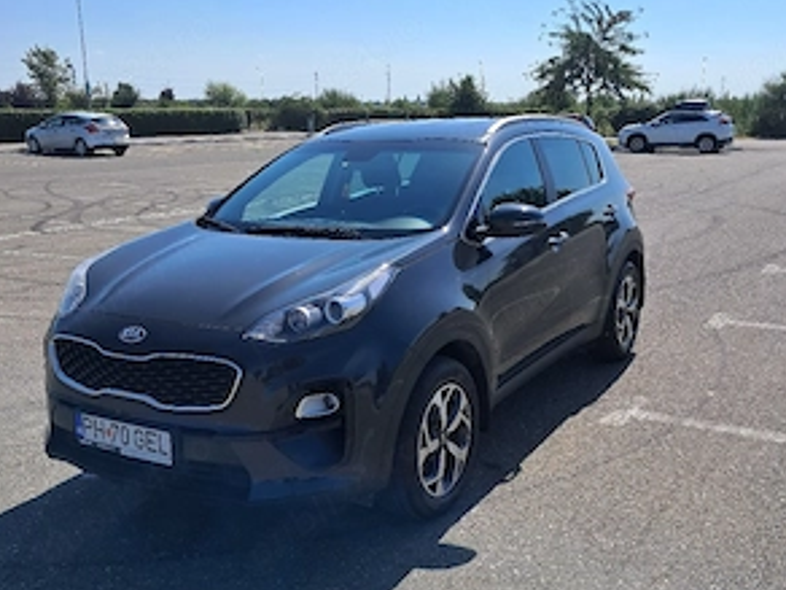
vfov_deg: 38.6
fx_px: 840
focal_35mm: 37
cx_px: 388
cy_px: 323
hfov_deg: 50.1
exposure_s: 1/1111
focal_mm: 4
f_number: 1.8
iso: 50
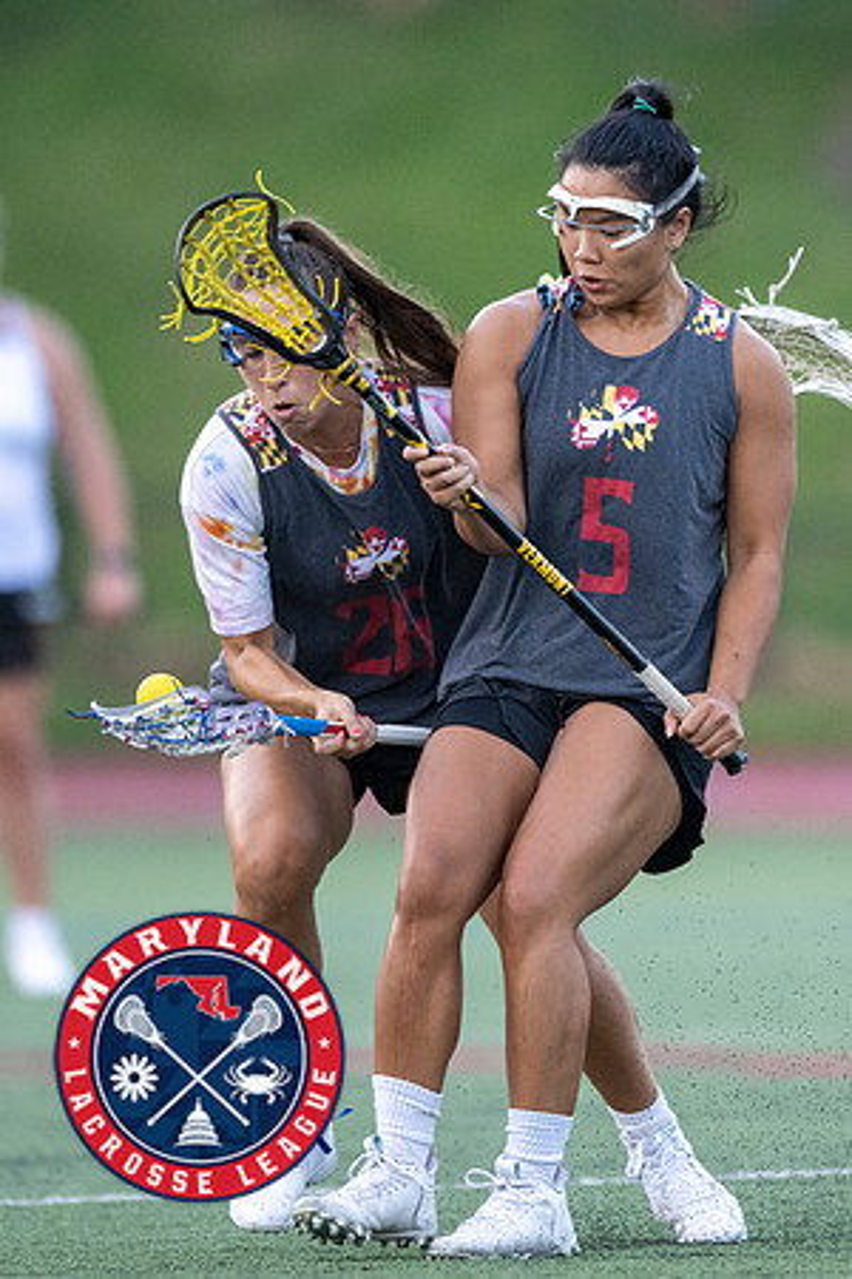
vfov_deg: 2.6
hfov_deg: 1.7
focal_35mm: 801
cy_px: 459
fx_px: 28438
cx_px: 720
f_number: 2.8
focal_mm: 400
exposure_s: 1/1000
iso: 2800
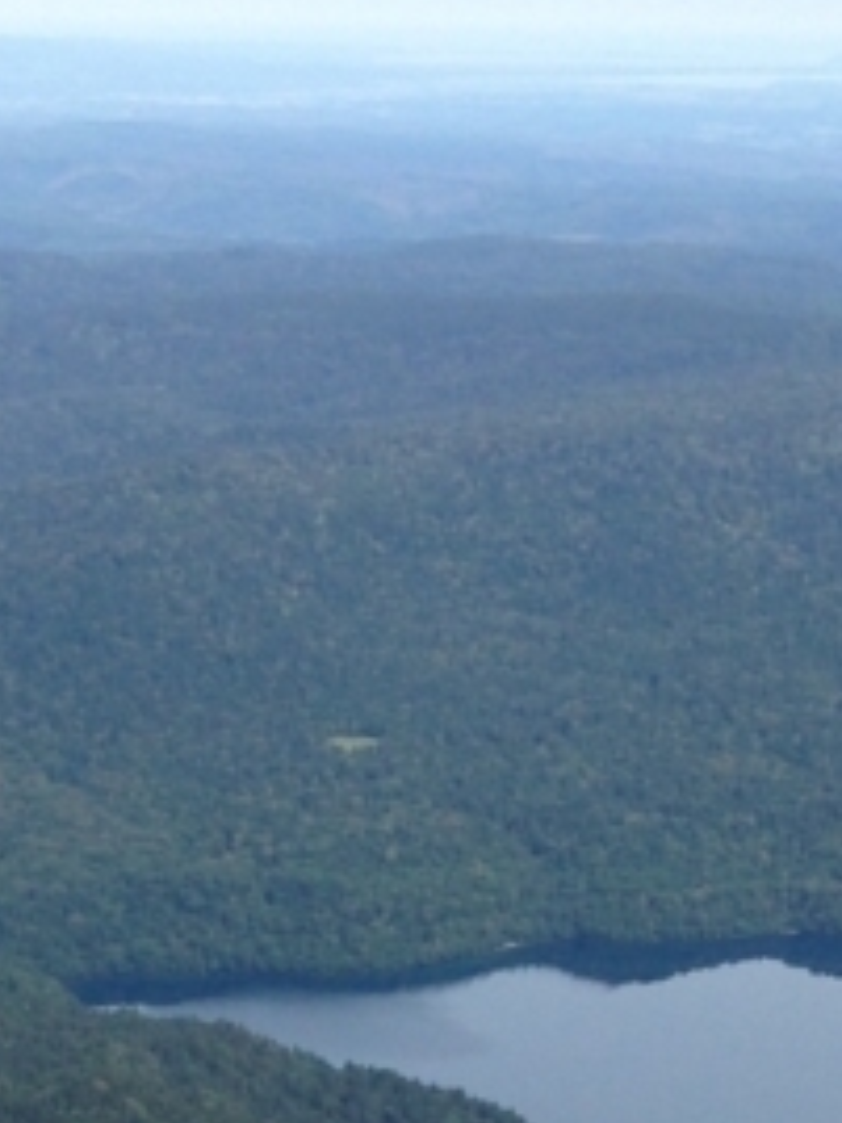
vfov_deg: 14.1
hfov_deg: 11.8
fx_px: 4086
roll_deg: -1.6
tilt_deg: -28.2
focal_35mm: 126
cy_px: 1923
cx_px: 306
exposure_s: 1/1205
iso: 50
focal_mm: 4.12
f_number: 2.4
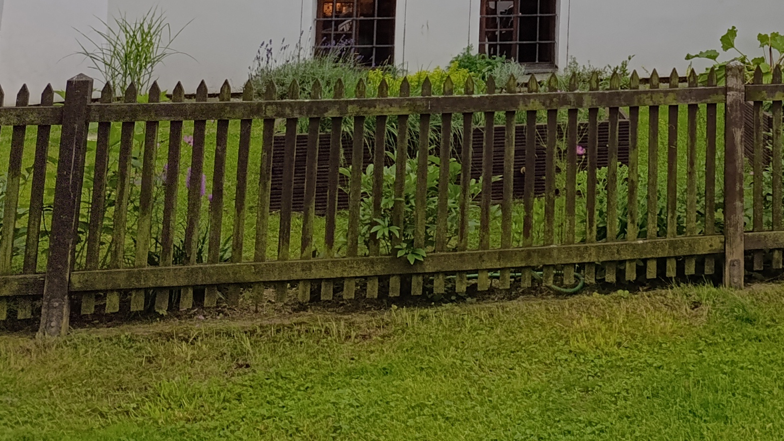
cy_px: -258
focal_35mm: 65
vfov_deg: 16.5
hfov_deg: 29.1
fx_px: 1351
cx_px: 873
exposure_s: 1/178
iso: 50
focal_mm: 6.14
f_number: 1.6
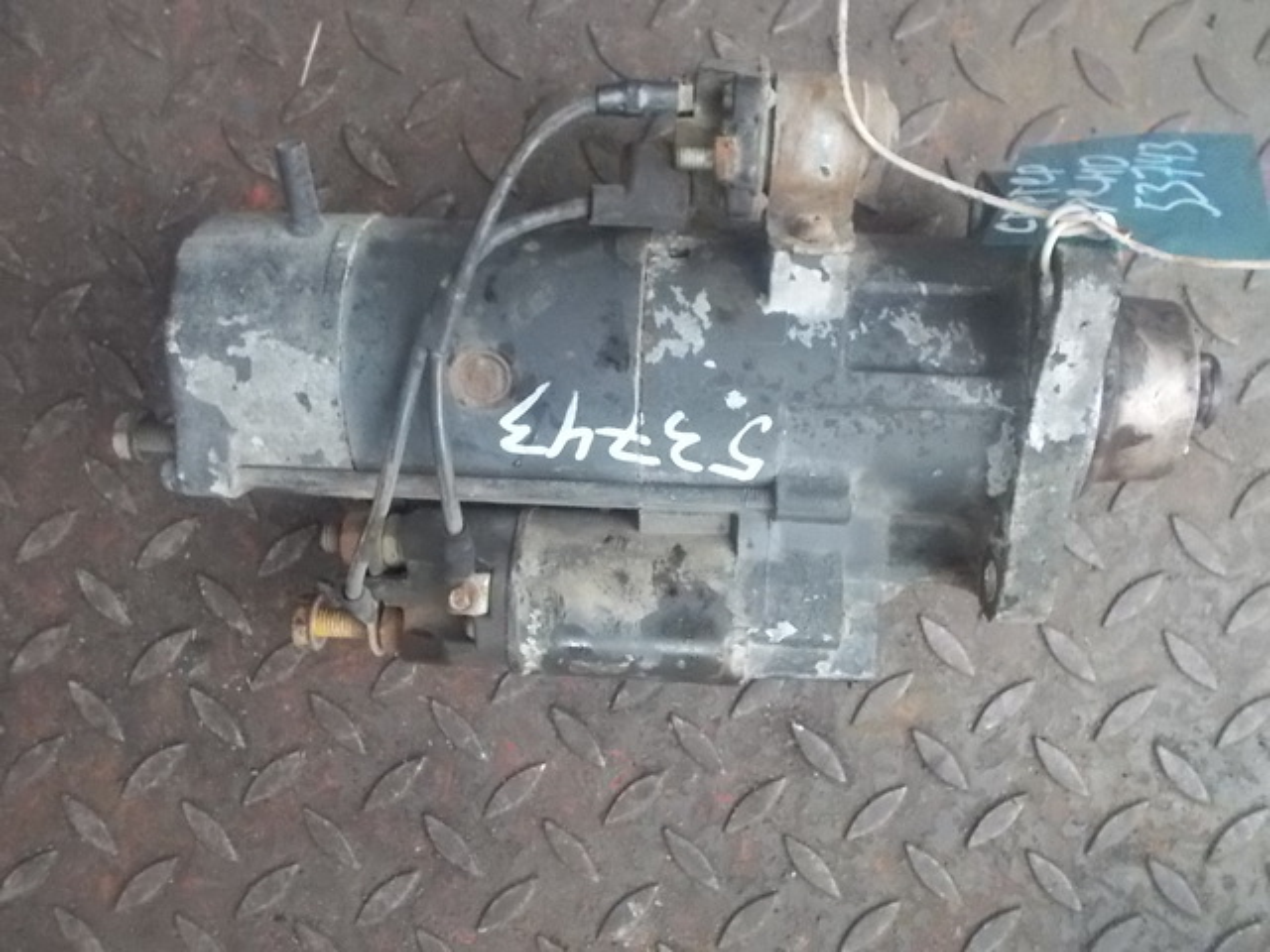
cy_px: 476
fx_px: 1064
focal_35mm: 29
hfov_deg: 61.7
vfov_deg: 48.2
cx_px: 635
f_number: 3.3
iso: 800
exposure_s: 1/100
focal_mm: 4.1
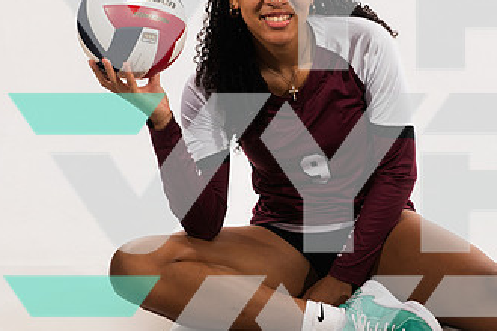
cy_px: 174
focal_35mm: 88
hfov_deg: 22.8
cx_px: 392
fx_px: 1215
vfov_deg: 15.5
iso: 500
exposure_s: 1/320
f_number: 7.1
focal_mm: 50
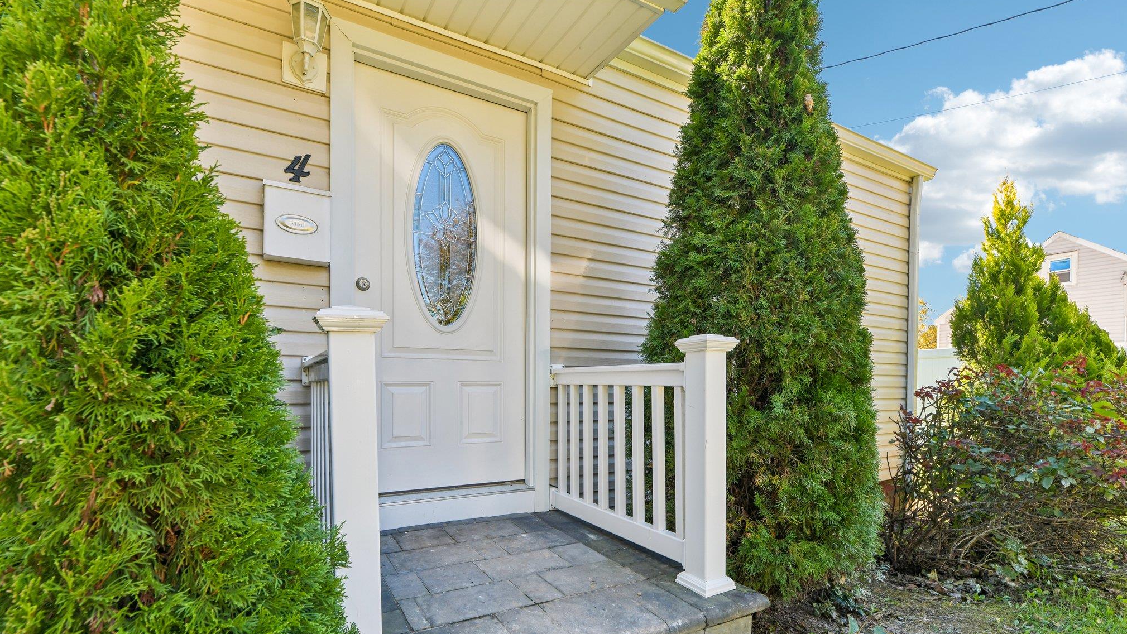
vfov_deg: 63.4
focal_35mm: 17
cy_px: 378
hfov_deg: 95.9
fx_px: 508
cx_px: 566
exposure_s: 1/100
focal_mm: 16
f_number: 9
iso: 250
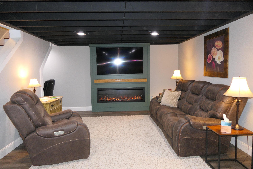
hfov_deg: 73.7
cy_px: 84
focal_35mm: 24
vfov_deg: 53.1
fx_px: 169
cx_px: 126
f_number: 2.8
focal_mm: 8.8
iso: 800
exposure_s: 1/60
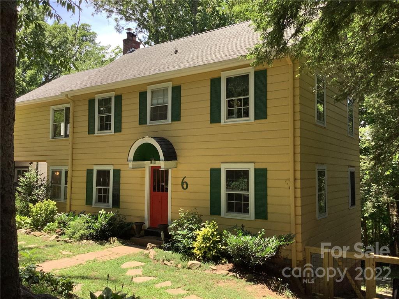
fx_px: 357
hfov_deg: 58.4
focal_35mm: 31
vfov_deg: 45.4
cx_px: 200
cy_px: 150
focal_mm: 3.3
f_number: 2.4
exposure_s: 1/747
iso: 25
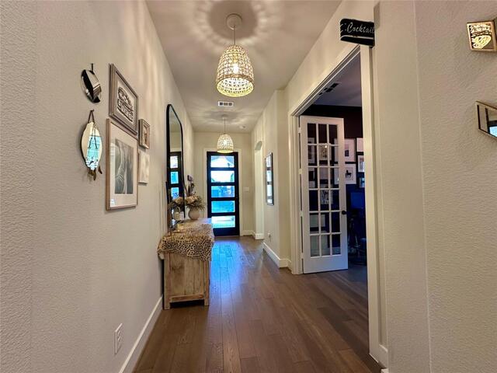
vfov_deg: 85.7
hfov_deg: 102.1
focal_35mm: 14
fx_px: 201
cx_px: 248
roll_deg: +0.8
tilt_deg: +1.8
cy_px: 186
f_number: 2.2
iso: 200
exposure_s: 1/60
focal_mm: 2.22
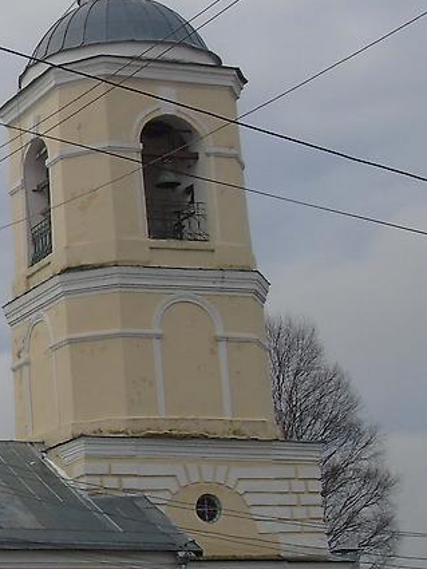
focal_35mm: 113
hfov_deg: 12.1
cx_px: -317
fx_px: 1858
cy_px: 276
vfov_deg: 17.4
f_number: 4.1
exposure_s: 1/1000
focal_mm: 7.1
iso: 80
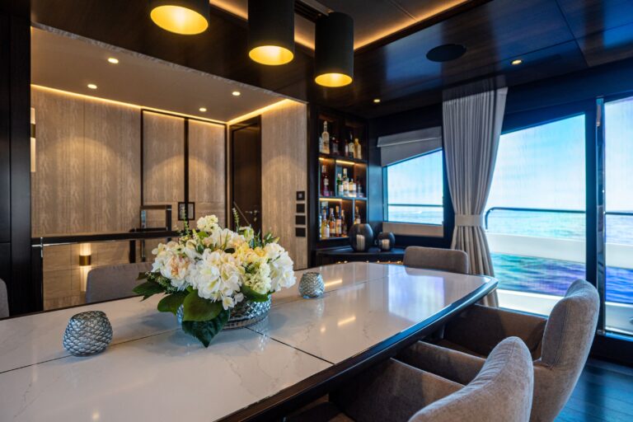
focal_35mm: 19
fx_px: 336
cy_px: 211
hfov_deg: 86.7
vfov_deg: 64.3
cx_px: 316
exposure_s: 1/50
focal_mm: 12.6
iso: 400
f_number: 3.2
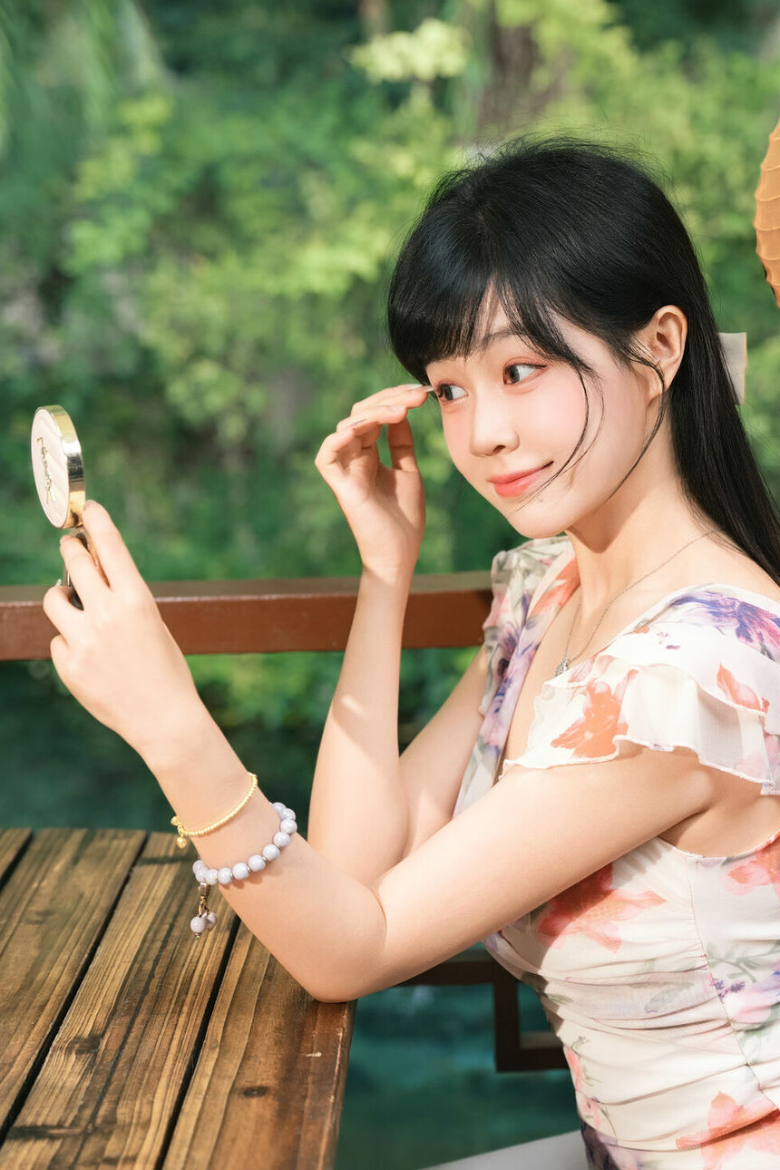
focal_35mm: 83
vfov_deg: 24.5
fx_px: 2697
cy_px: 598
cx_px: 446
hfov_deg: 16.4
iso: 500
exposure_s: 1/125
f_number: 4
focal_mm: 68
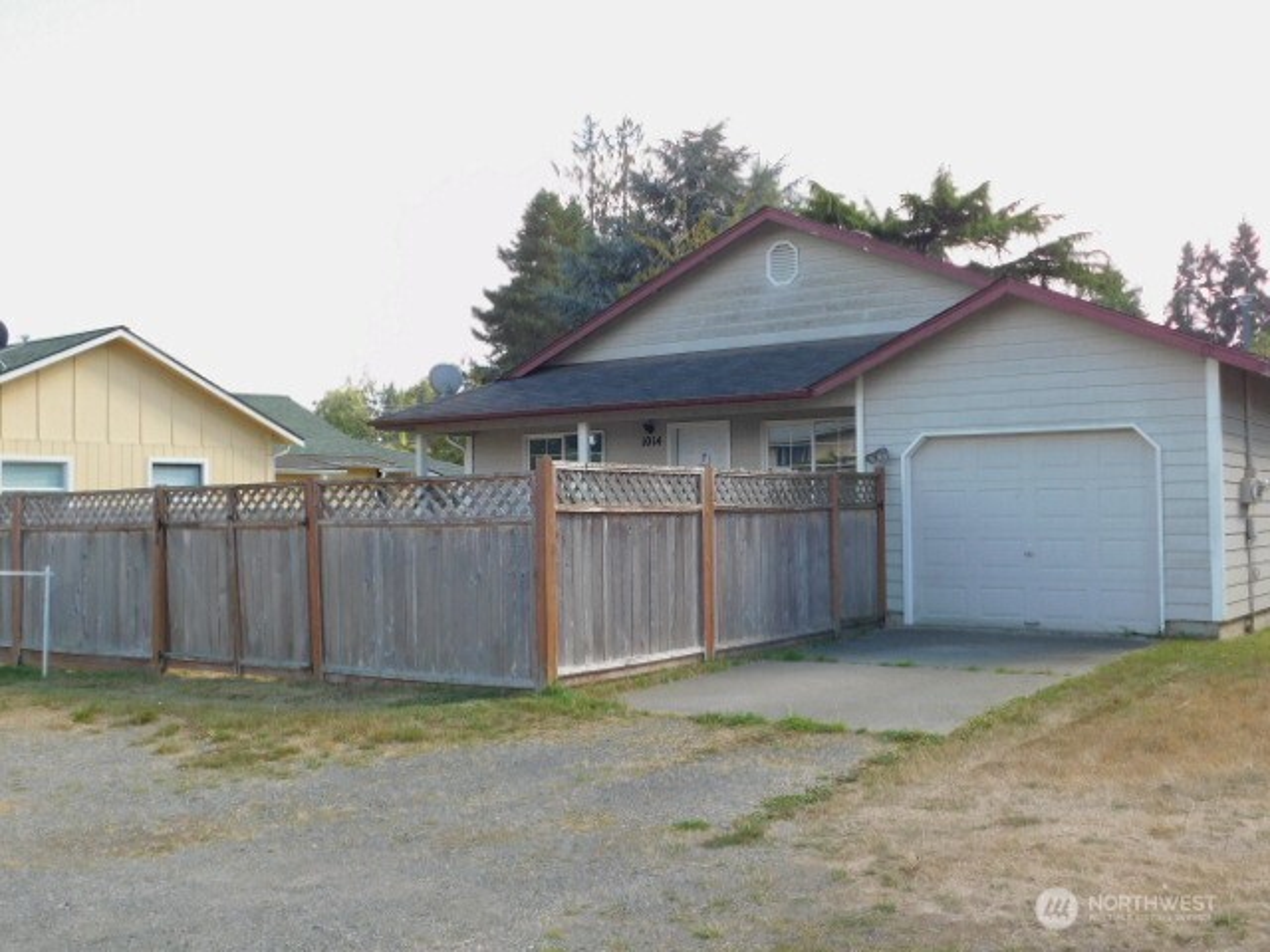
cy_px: 476
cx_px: 635
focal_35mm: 36
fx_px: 1321
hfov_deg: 51.4
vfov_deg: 39.7
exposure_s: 1/250
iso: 125
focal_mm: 6.3
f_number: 3.5
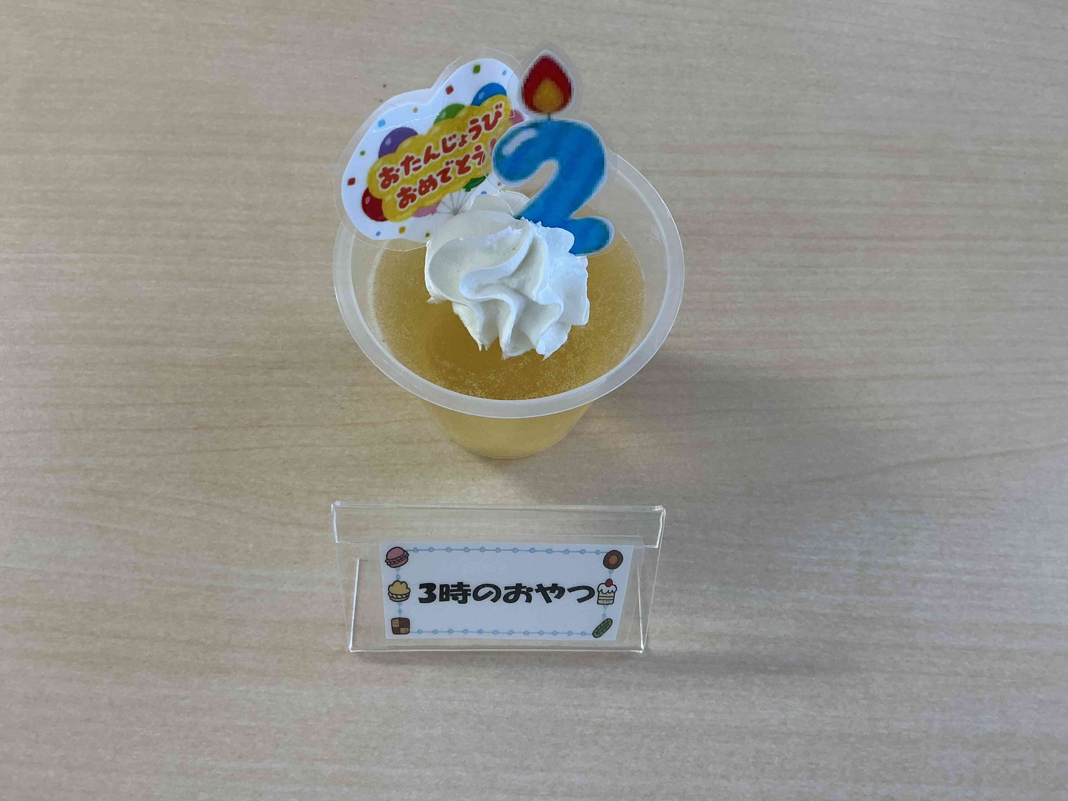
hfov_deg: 61.7
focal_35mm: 29
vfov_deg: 48.2
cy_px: 400
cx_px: 534
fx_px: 895
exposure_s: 1/60
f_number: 1.8
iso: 40
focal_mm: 3
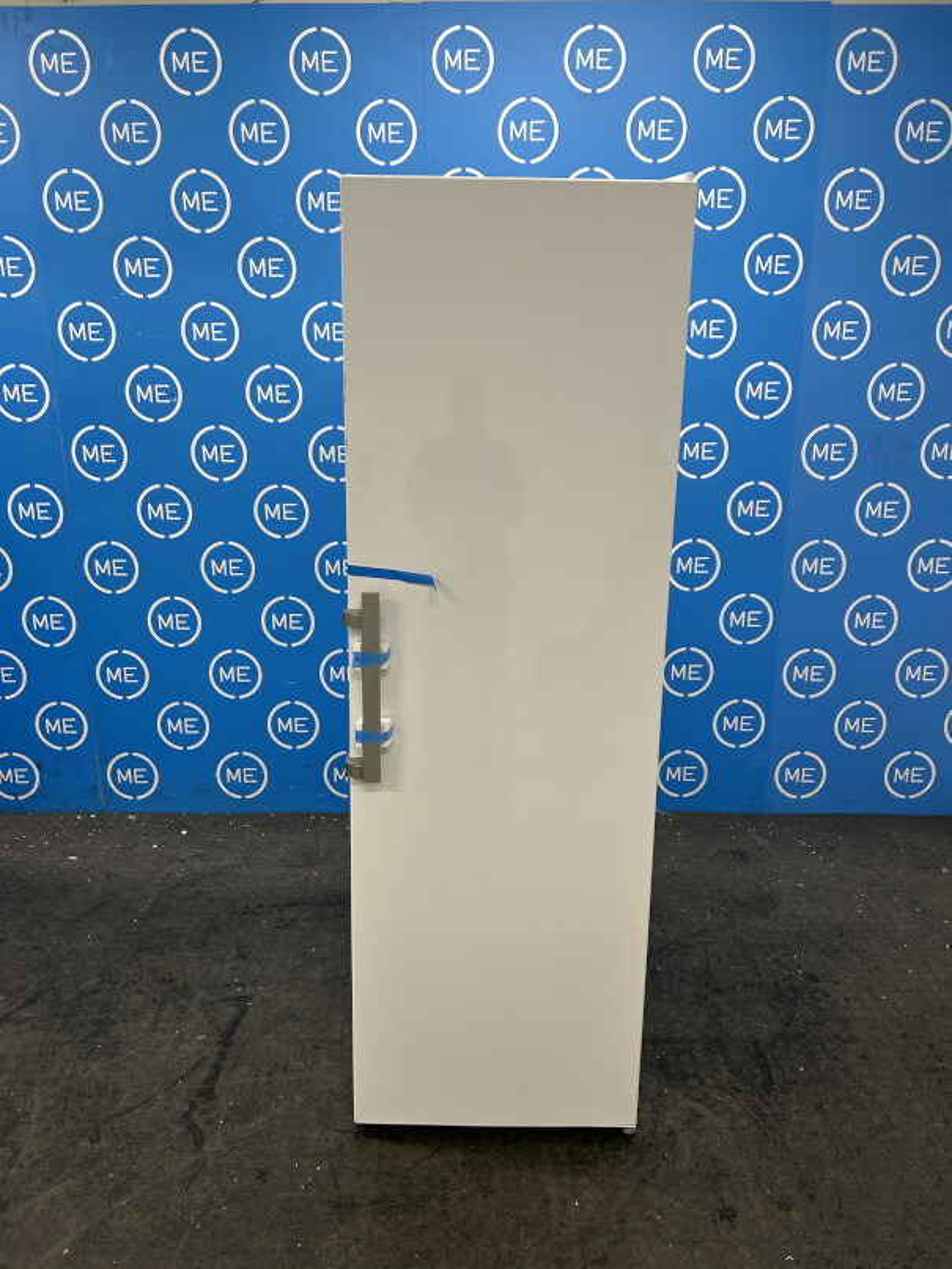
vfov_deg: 67.3
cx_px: 476
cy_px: 634
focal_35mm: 26
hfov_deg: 53.1
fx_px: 953
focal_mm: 5.7
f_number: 1.5
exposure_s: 1/100
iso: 100
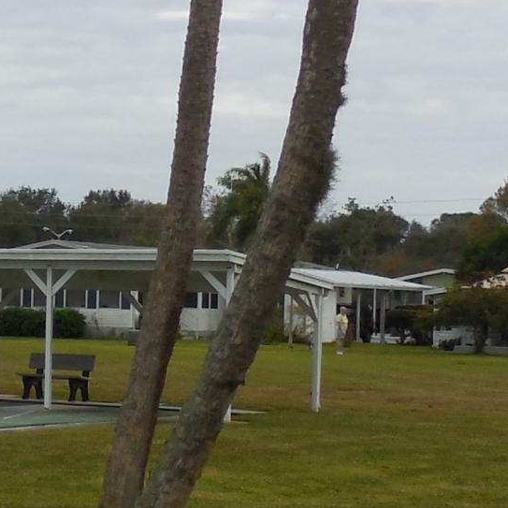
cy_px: 279
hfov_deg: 11.8
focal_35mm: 127
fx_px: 2109
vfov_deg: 13.7
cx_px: -600
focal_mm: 4.6
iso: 125
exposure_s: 1/1000
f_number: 3.5
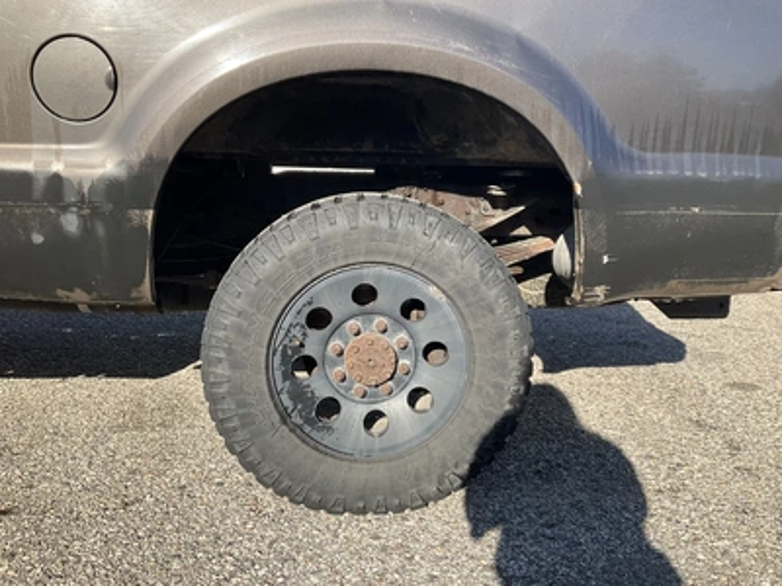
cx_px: 391
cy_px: 293
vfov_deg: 48.2
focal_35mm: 29
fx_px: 655
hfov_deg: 61.7
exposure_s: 1/912
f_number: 1.8
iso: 25
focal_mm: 3
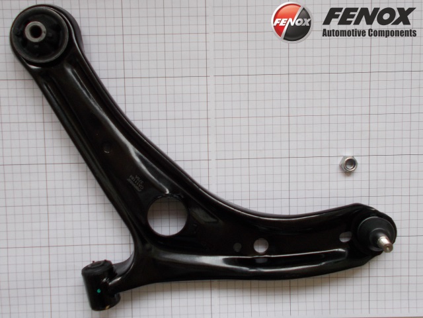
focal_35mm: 26
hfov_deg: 67.3
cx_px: 212
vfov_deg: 53.1
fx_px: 318
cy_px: 159
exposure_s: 1/25
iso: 100
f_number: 3.2
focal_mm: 4.6
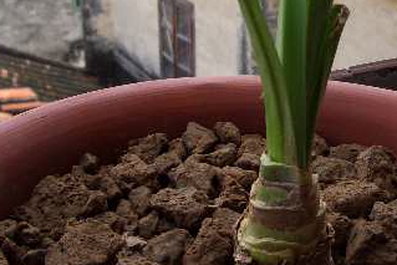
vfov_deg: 18.5
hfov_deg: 27.6
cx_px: 246
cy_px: 56
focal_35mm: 73
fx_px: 805
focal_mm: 5.8
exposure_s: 1/320
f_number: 2.6
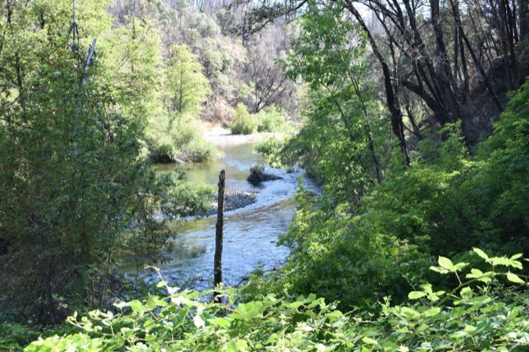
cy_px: 176
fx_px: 617
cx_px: 264
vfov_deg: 31.8
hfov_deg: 46.4
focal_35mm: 42
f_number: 5.6
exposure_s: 1/250
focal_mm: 28
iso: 360
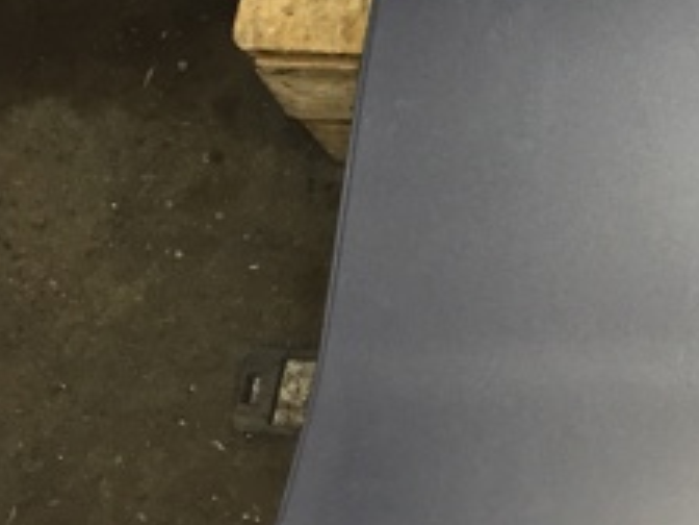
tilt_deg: -62.5
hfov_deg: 21.3
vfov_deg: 17.2
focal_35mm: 83
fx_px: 1676
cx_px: 917
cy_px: -47
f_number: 2.2
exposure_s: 1/33
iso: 50
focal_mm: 4.15
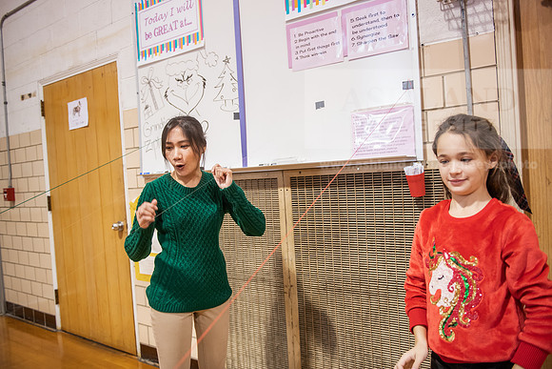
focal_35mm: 27
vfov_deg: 48.0
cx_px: 276
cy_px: 184
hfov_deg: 67.4
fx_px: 414
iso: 1250
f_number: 2.8
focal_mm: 27
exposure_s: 1/200
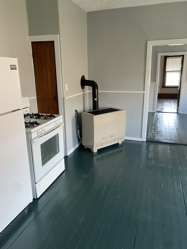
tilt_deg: -16.5
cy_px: 124
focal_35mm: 26
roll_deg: +3.1
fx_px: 187
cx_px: 94
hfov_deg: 53.1
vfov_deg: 67.3
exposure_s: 1/60
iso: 160
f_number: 1.8
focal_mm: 4.25
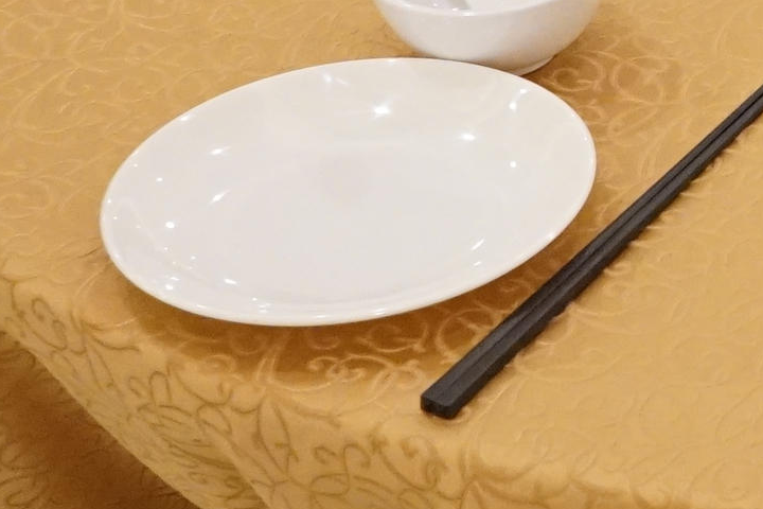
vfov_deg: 8.9
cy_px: -103
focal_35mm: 153
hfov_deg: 12.3
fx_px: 3242
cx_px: 1351
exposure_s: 1/60
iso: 5000
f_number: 6.3
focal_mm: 28
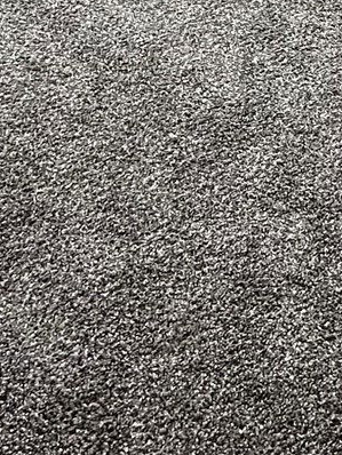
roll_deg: -1.3
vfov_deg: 21.7
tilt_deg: -25.0
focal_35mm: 72
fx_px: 947
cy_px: -261
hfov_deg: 19.8
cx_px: 343
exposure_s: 1/99
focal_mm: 2.22
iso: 125
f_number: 2.2
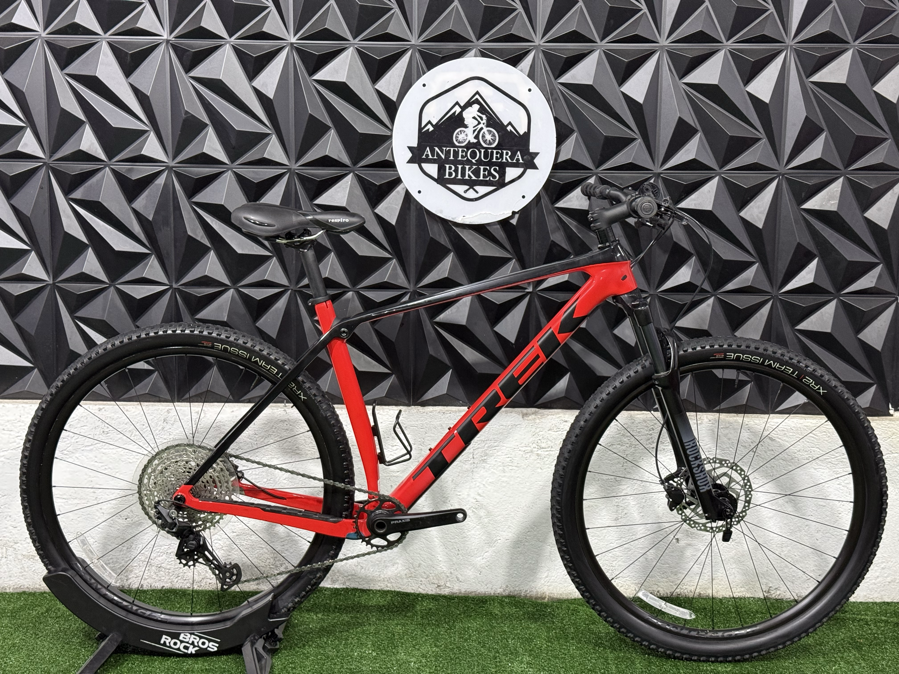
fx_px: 1247
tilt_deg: -8.5
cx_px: 450
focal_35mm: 48
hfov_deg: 39.7
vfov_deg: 30.3
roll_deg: -0.9
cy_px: 337
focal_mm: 6.76
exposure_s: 1/60
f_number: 1.78
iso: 200
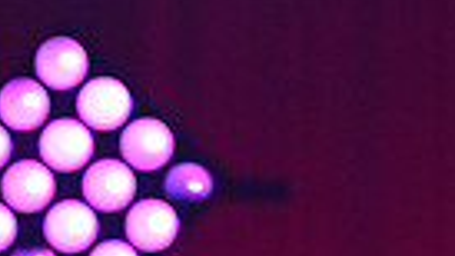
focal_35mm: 886
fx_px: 10687
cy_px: 617
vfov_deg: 1.4
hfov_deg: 2.4
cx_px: 854
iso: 12800
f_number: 2.8
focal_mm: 200
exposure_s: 1/3200
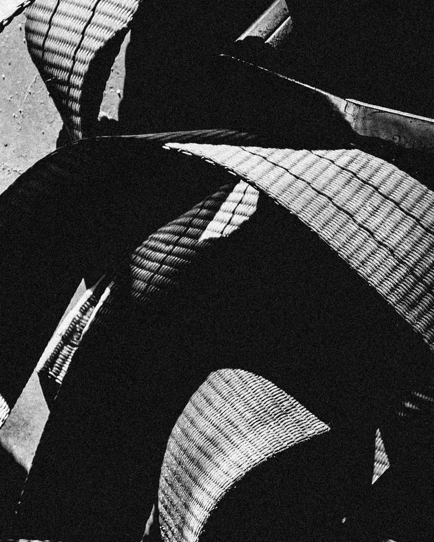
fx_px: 3276
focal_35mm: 204
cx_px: 639
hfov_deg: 7.5
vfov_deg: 9.5
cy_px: 287
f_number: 8
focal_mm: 66
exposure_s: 1/80
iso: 800
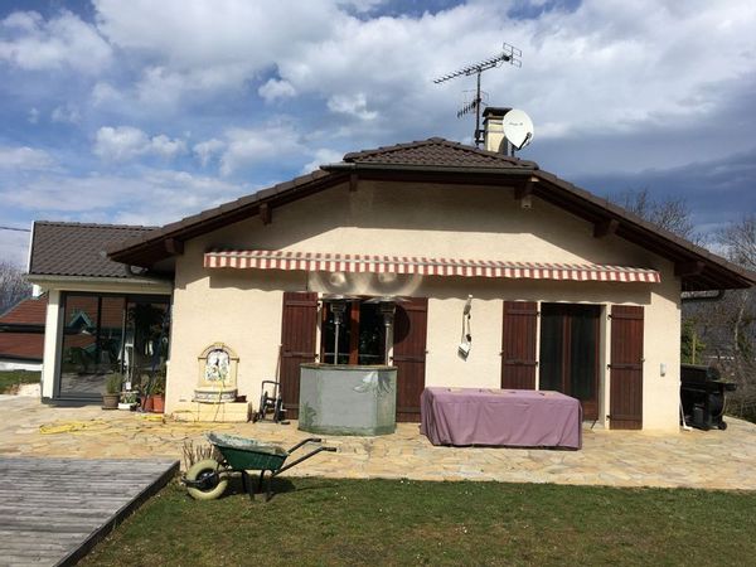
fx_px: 633
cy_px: 284
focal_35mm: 29
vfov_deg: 48.2
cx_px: 378
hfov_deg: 61.7
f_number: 2.2
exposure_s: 1/2849
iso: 25
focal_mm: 4.15
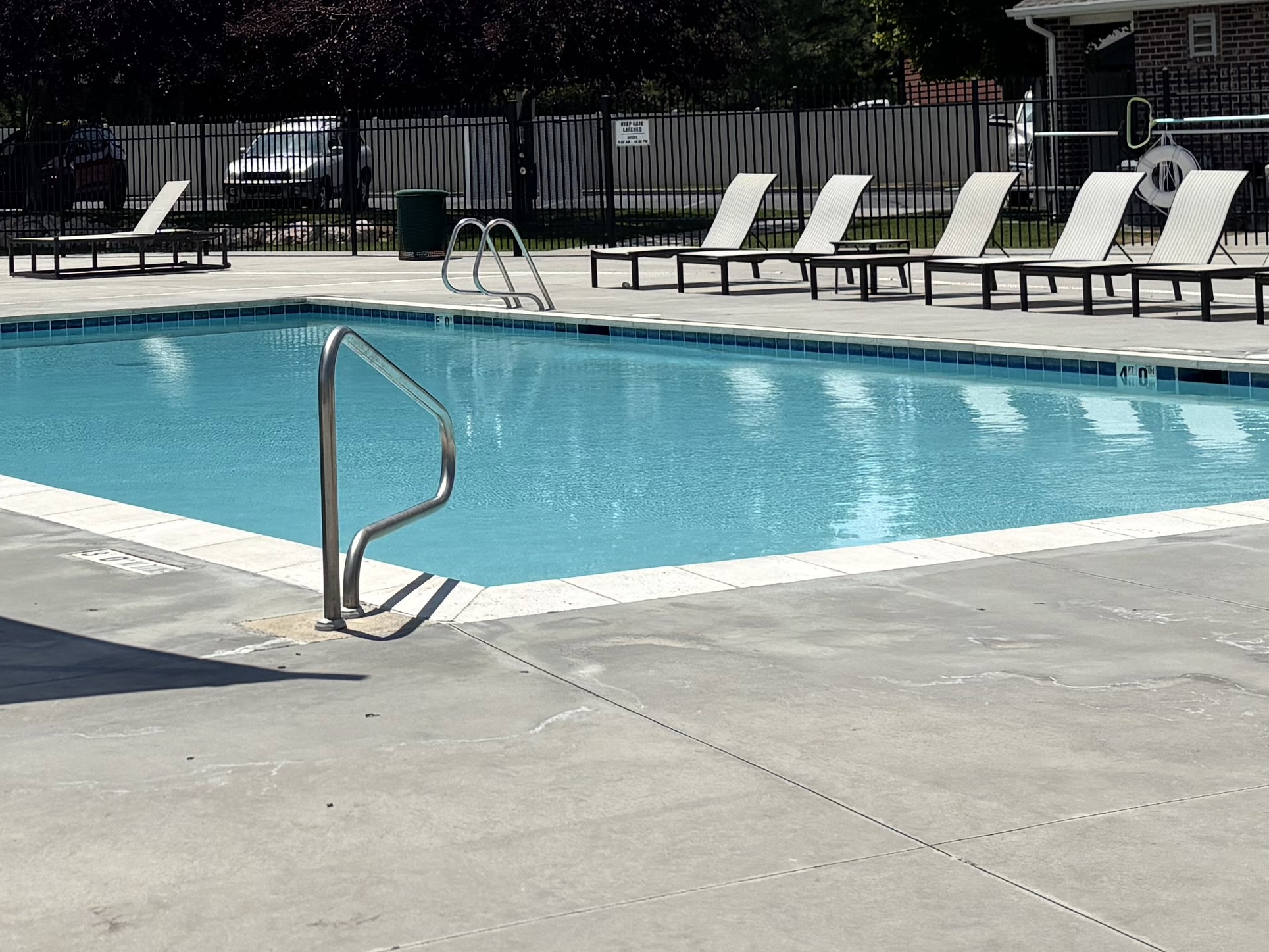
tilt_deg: +2.4
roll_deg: +2.4
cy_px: 62
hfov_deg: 25.0
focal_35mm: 77
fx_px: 2823
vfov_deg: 18.8
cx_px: 302
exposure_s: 1/5952
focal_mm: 5.96
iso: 50
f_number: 1.6
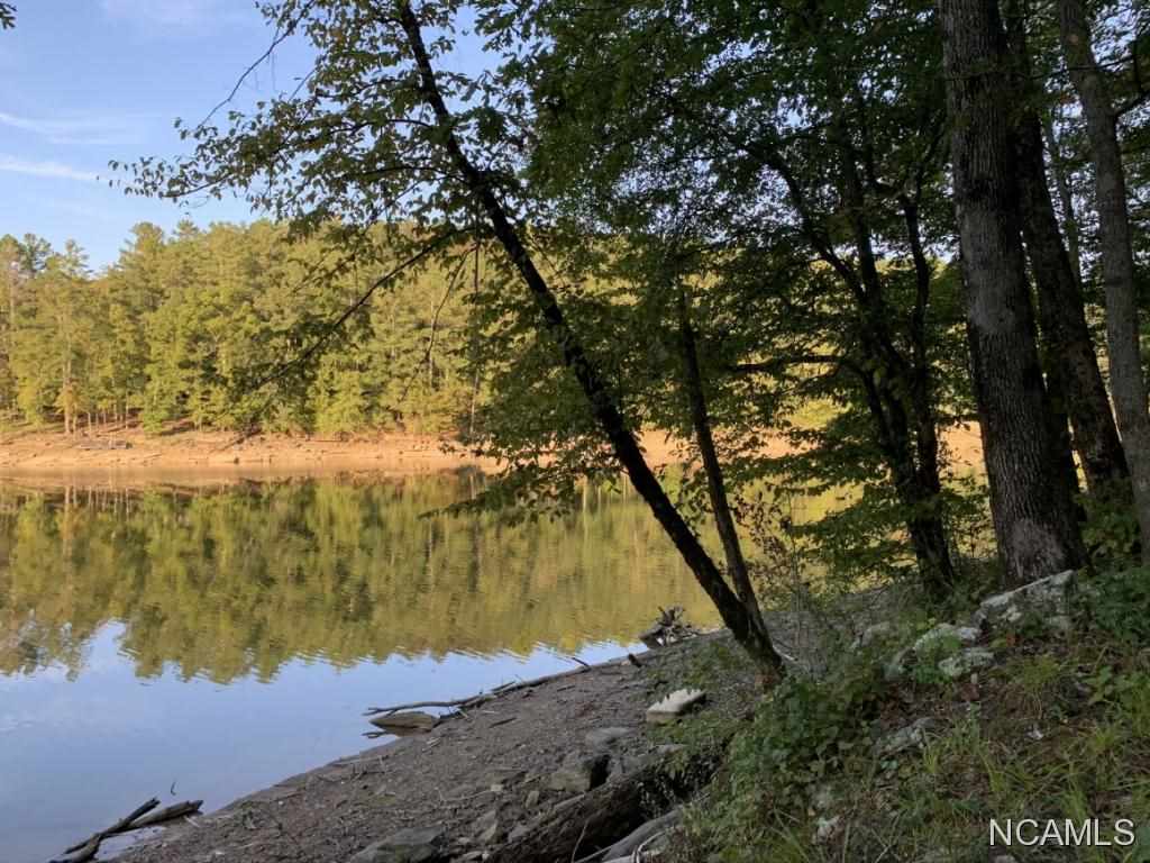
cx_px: 575
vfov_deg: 53.1
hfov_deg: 67.3
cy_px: 432
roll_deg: -0.3
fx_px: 864
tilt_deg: -1.4
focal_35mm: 26
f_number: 1.8
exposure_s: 1/239
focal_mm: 4.25
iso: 25
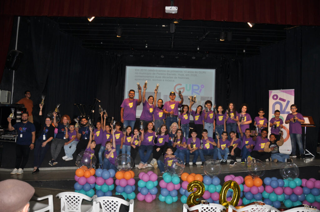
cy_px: 106
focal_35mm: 27
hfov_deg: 67.4
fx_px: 240
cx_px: 160
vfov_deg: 47.8
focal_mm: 18
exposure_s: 1/60
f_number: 3.5
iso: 250
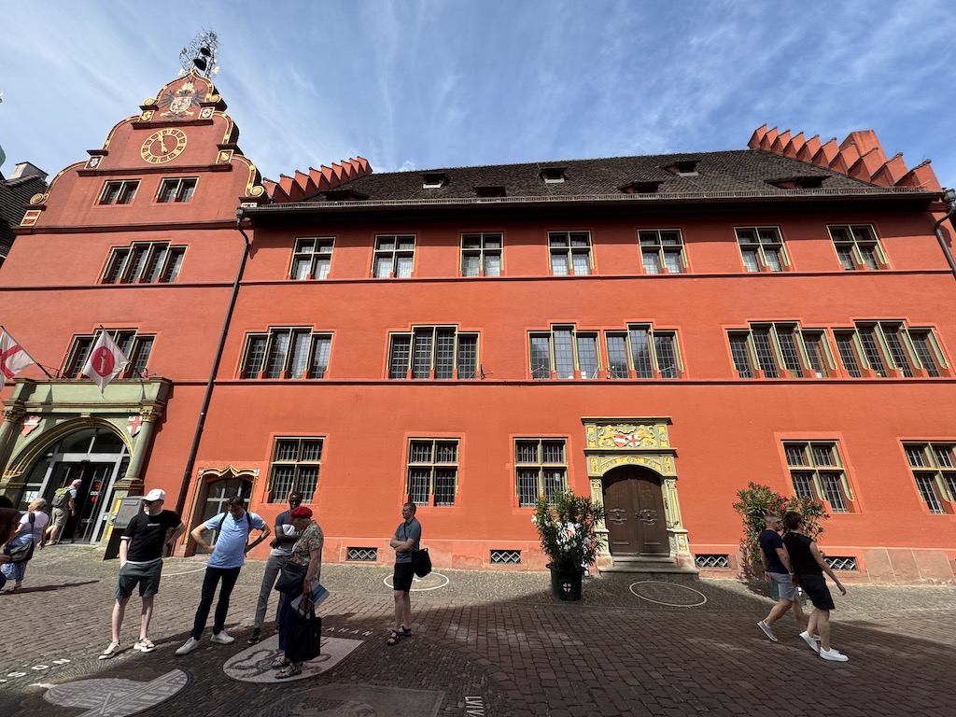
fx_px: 387
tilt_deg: +19.8
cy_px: 358
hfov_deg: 102.1
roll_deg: -0.4
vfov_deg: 85.7
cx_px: 478
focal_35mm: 14
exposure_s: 1/1217
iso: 50
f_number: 2.2
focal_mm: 2.22
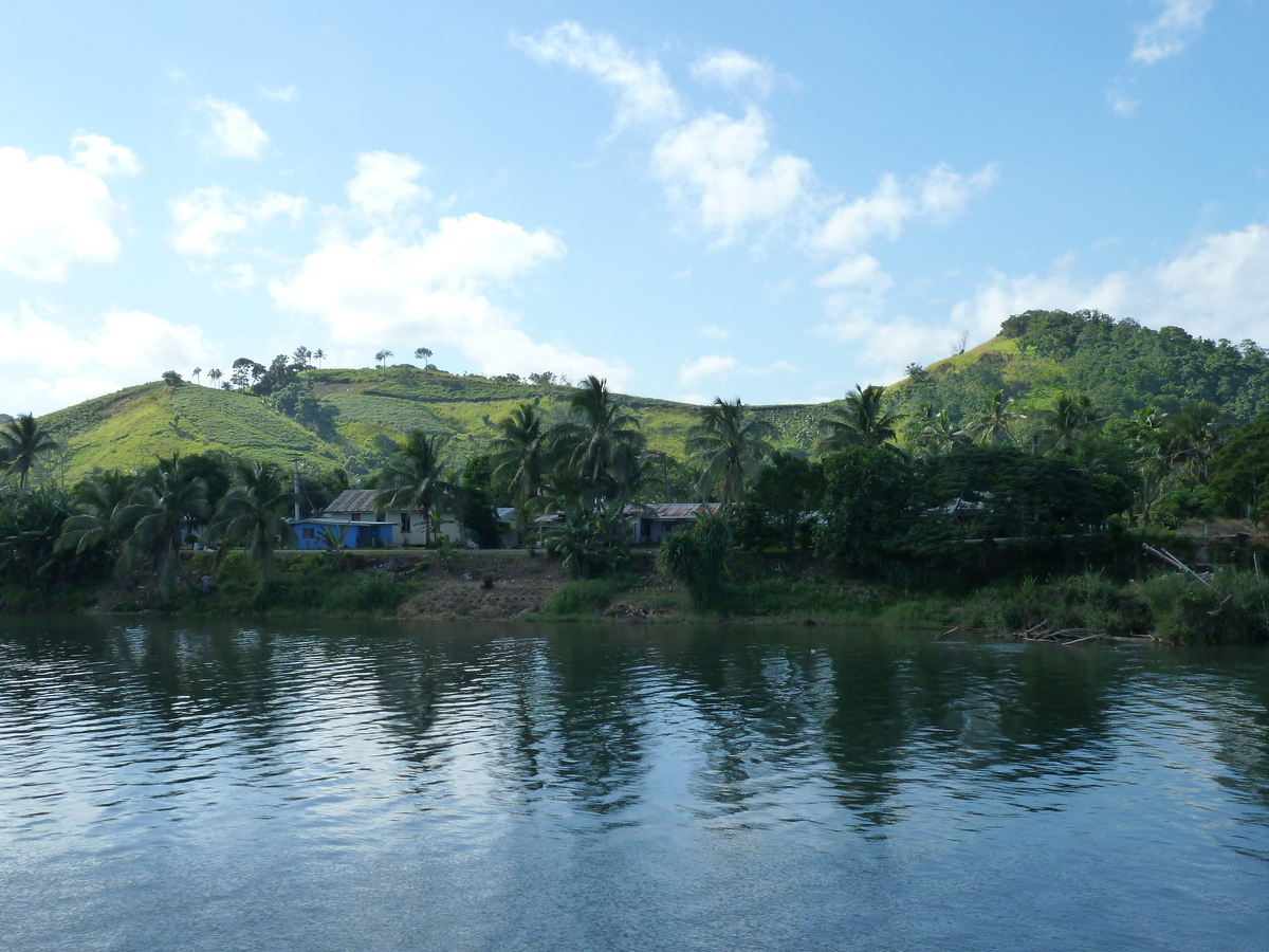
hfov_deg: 44.8
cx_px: 634
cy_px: 476
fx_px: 1540
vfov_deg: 34.3
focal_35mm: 42
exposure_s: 1/400
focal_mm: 6.9
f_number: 5
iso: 125
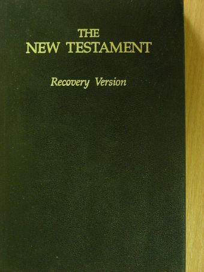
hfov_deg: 18.7
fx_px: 620
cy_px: 136
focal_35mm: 79
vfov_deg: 24.7
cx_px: 102
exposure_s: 1/7.9
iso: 214
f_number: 3.5
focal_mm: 13.2
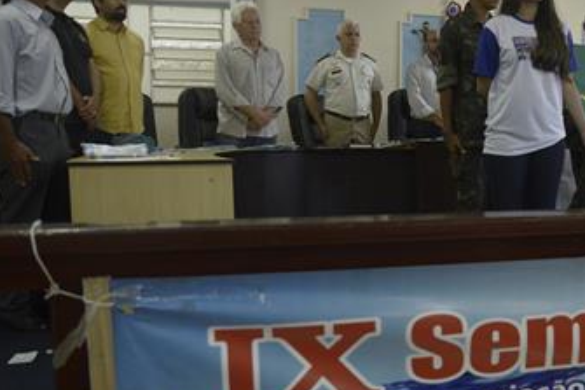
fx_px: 698
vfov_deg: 31.1
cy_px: 175
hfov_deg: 42.4
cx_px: 506
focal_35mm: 43
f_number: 5
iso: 2000
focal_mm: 24
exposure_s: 1/100
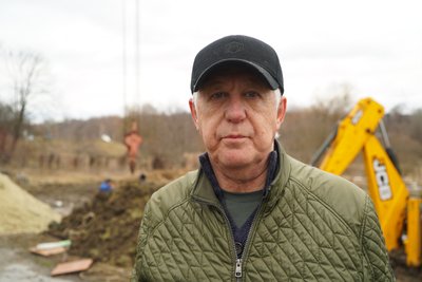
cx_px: 211
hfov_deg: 53.1
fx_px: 422
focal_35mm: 36
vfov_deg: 36.9
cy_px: 141
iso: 100
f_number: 4.5
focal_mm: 36
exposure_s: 1/200
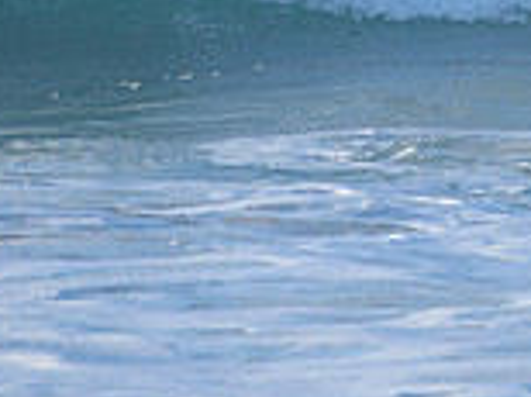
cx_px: 427
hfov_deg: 1.0
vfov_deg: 0.8
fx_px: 29942
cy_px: -168
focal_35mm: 1955
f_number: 5.6
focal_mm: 500
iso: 450
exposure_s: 1/2000
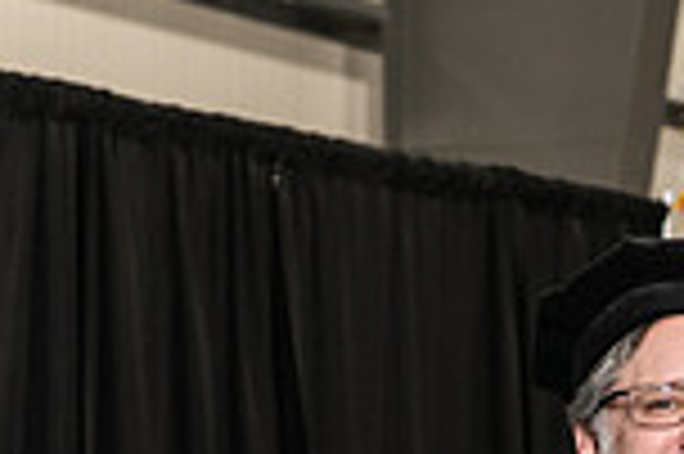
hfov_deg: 8.1
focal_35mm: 252
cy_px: 744
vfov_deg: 5.4
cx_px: 850
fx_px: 4783
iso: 2500
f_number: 5
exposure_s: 1/200
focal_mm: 66
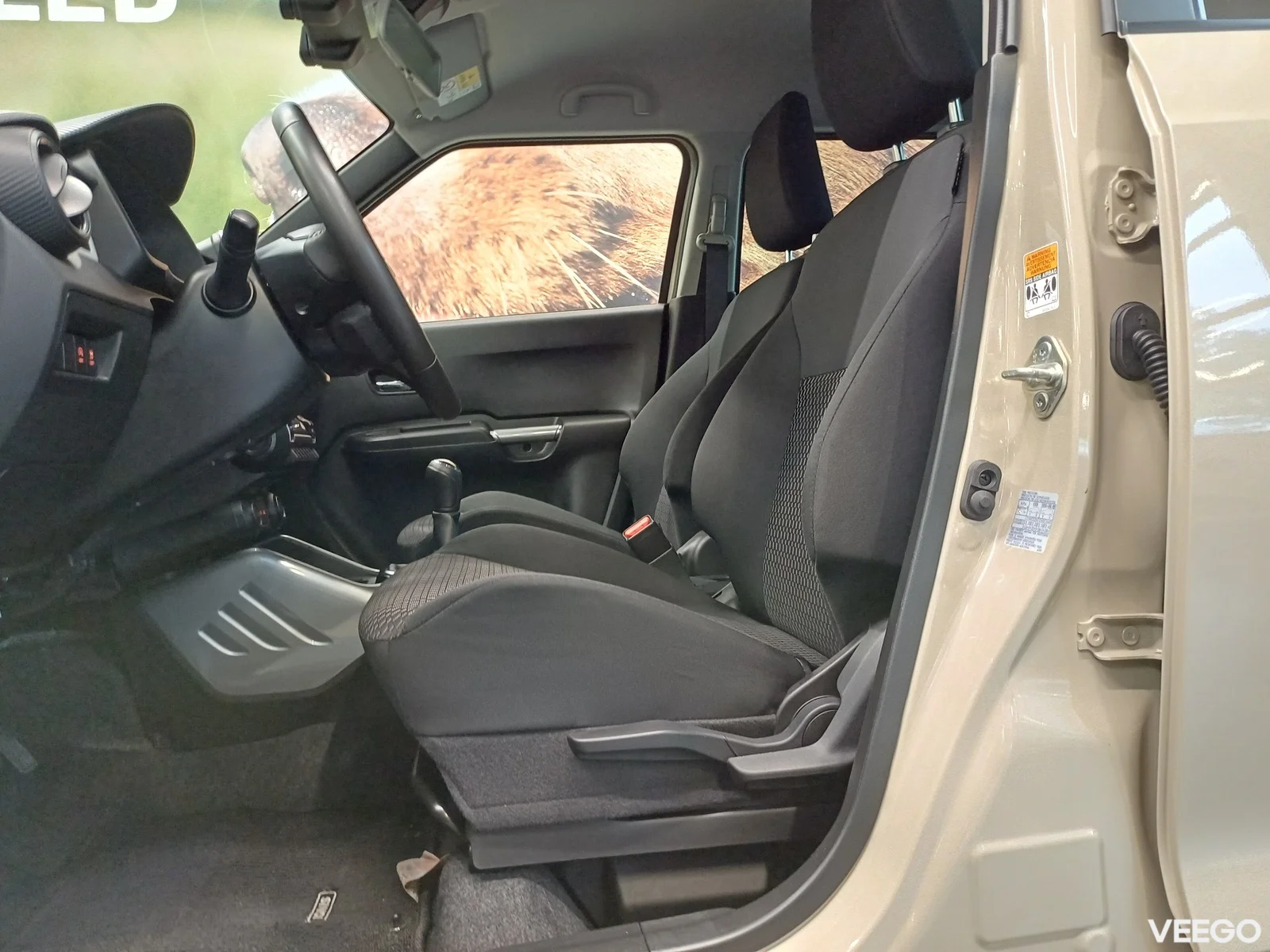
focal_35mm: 25
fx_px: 917
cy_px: 476
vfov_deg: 54.9
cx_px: 635
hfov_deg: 69.4
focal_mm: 4.65
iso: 640
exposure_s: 1/20
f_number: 1.8
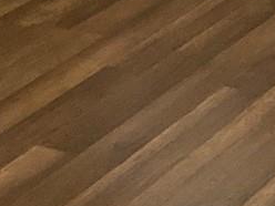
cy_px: -398
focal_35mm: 187
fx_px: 1486
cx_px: 603
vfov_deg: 7.1
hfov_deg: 9.6
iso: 160
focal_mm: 3
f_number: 1.8
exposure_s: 1/60
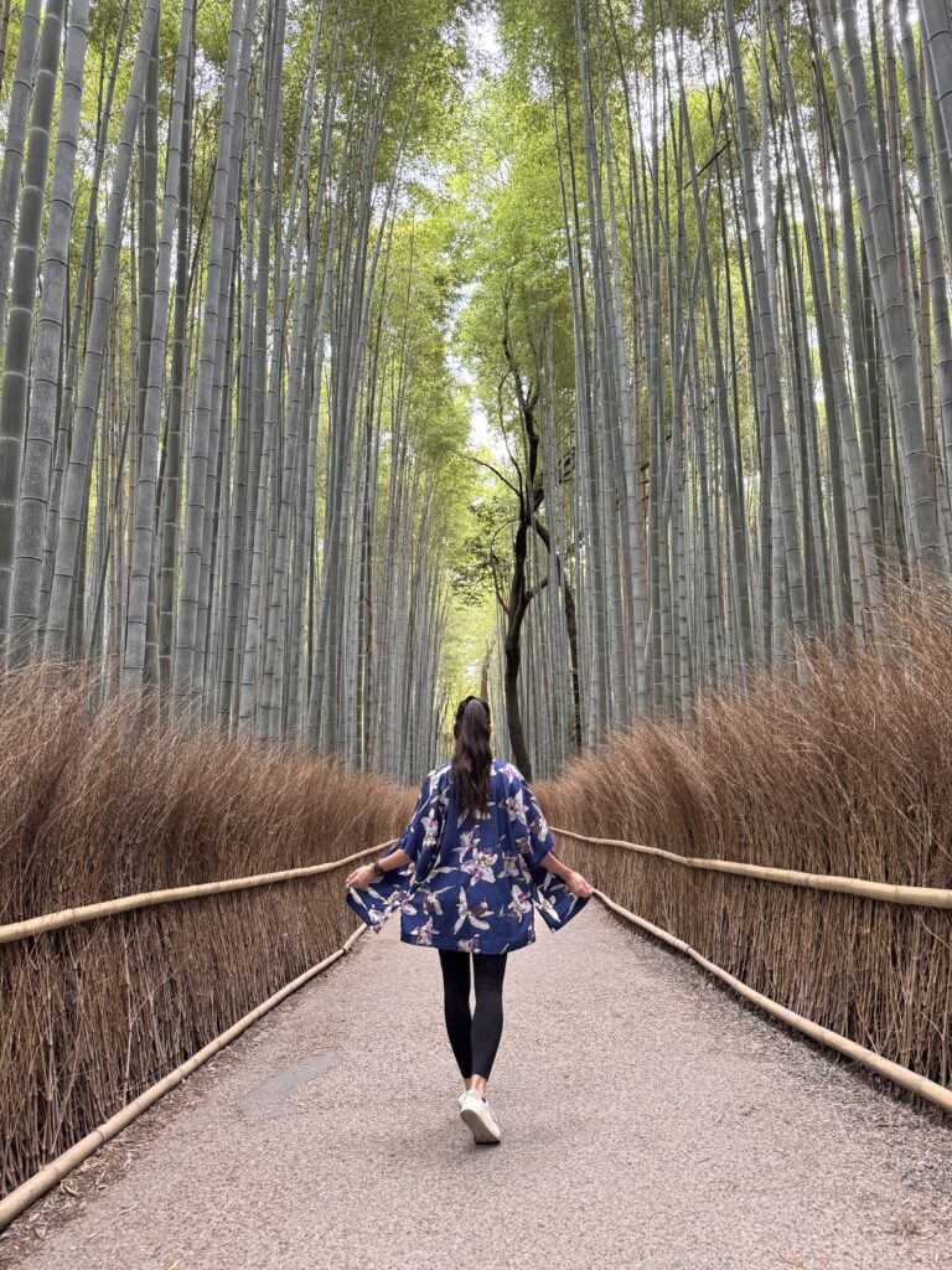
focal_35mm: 24
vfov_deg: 71.6
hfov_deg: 56.8
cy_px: 635
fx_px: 880
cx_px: 476
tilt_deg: +9.5
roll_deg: +1.0
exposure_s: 1/60
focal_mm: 6.76
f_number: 1.78
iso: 400
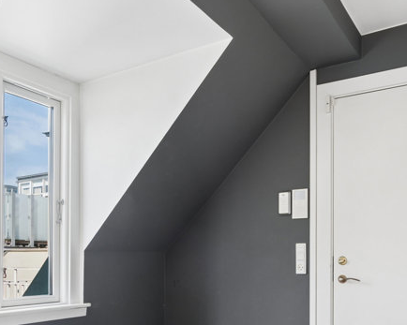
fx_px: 434
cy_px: 267
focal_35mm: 36
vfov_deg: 39.3
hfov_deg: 50.2
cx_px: 178
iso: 100
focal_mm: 10
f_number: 8
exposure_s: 1/8
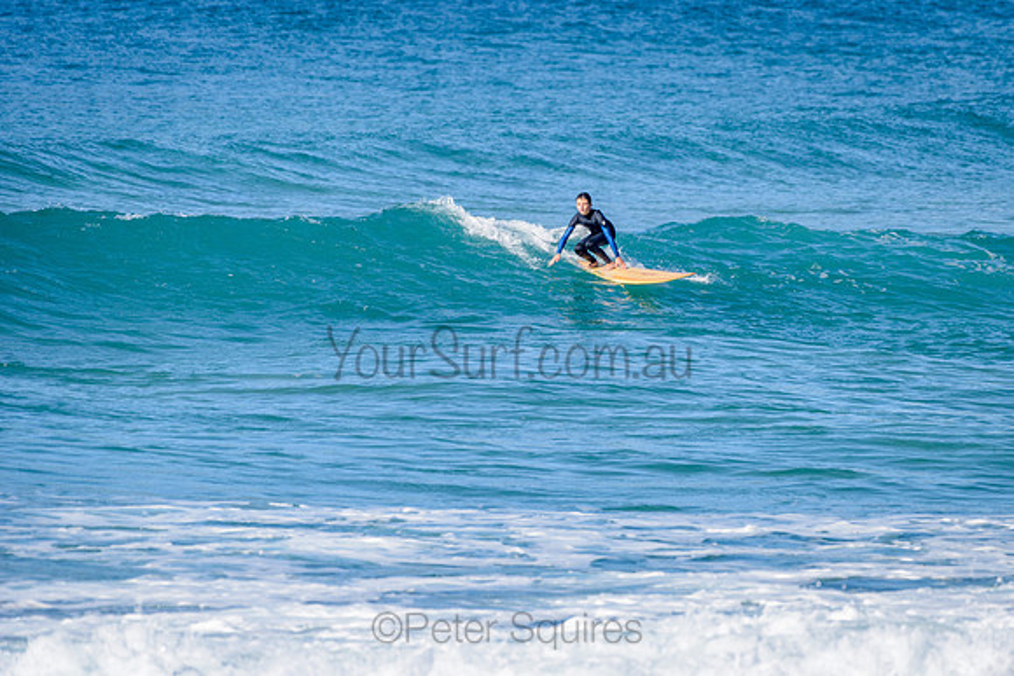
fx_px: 17277
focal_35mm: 613
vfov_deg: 2.2
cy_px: 271
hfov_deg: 3.4
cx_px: 622
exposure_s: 1/2000
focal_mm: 500
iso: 180
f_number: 5.6
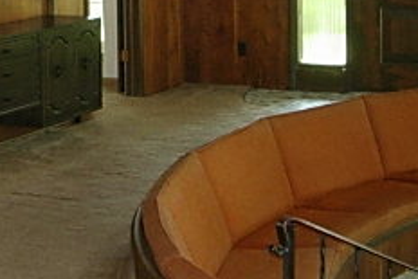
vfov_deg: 12.5
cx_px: -14
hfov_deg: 18.2
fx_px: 1266
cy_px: 49
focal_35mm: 109
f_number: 2.8
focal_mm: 7.8
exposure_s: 1/45.2
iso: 200
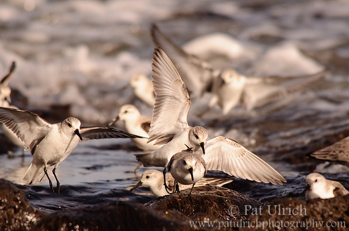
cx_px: 174
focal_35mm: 600
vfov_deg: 2.3
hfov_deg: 3.4
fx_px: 5809
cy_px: 116
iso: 400
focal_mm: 400
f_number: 8
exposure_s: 1/1250
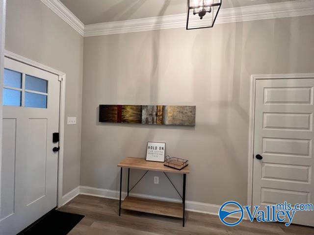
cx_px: 157
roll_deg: -1.5
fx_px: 118
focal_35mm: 13
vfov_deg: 89.9
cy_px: 118
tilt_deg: -0.5
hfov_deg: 106.2
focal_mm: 1.57
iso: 200
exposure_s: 1/60
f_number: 1.8
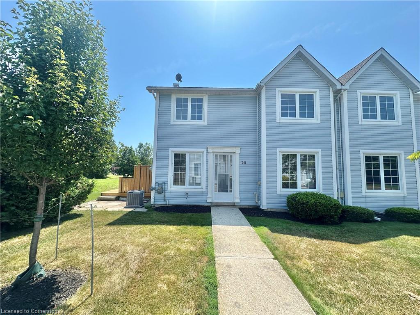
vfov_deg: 85.7
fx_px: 170
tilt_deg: +6.4
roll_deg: -2.2
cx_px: 210
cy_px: 158
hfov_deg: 102.1
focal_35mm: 14
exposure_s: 1/1304
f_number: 2.2
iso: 50
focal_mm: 2.22
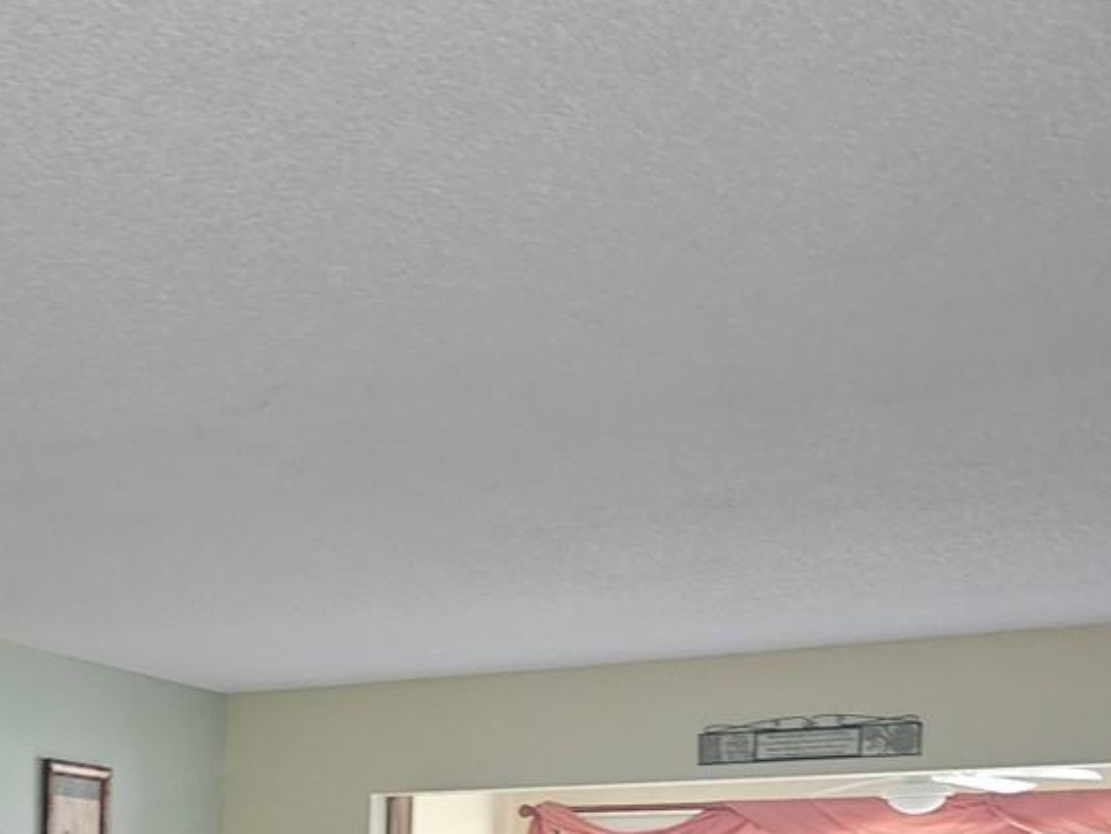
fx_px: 2087
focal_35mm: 65
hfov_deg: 28.2
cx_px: 22
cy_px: 1103
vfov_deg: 20.5
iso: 200
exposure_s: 1/9.99
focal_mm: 6.3
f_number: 1.7
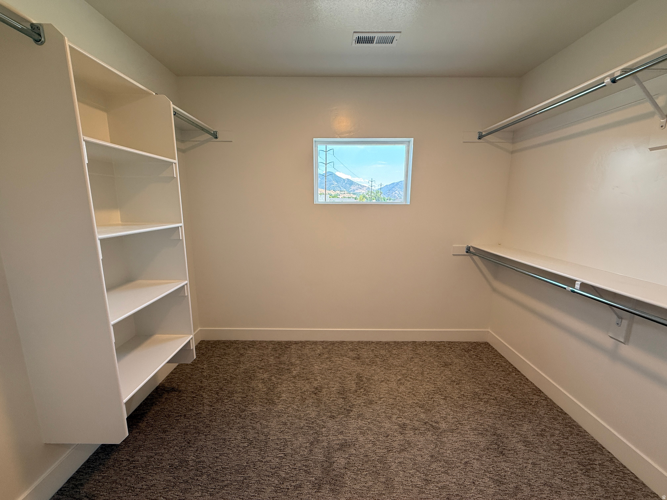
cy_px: 250
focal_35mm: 14
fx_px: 270
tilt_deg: -10.2
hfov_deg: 102.1
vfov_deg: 85.7
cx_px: 334
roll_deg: -0.7
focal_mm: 2.22
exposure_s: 1/120
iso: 125
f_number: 2.2
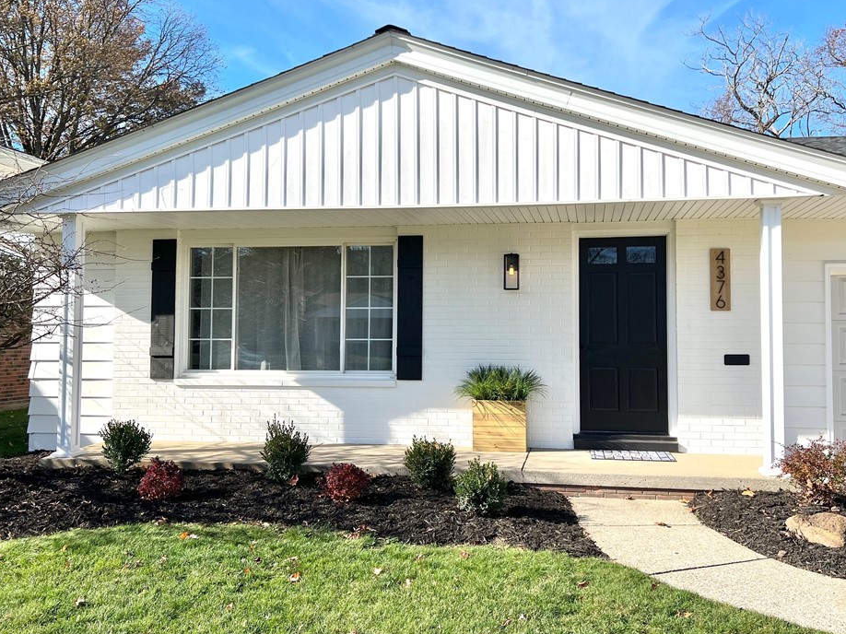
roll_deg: +0.0
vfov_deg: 48.2
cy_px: 304
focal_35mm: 29
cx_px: 464
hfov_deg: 61.6
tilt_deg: +2.4
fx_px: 709
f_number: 1.5
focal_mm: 5.7
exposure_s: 1/3968
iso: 50
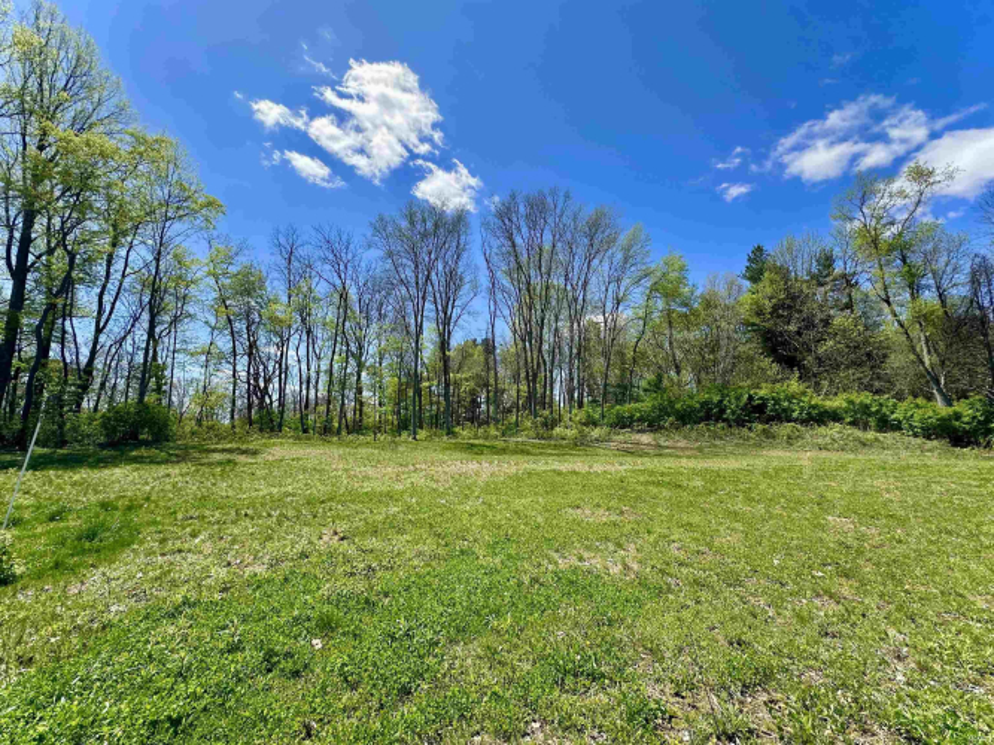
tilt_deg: +7.9
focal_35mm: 14
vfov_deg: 85.7
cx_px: 497
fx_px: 402
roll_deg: -0.8
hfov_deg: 102.1
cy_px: 372
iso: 50
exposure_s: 1/1221
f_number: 2.2
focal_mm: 2.22
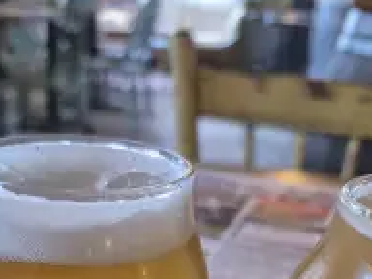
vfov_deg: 25.3
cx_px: 132
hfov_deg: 39.3
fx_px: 516
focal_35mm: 48
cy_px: 380
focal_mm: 5.4
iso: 800
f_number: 1.8
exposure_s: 1/120
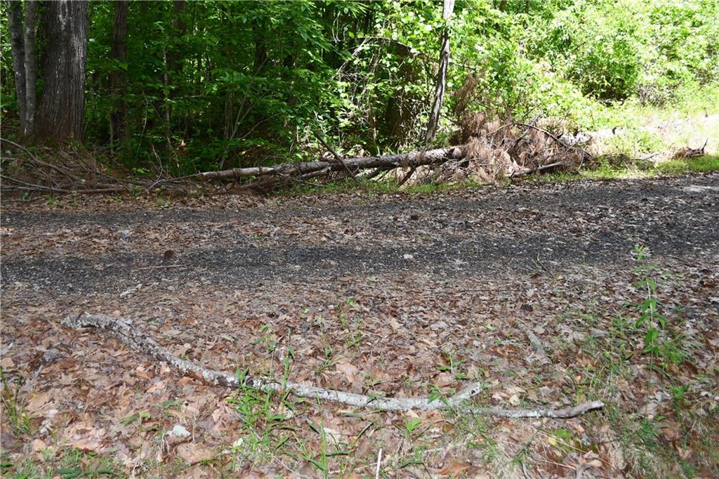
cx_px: 360
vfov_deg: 36.8
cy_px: 240
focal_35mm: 36
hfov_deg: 53.1
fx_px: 719
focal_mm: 18
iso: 180
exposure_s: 1/250
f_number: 3.5
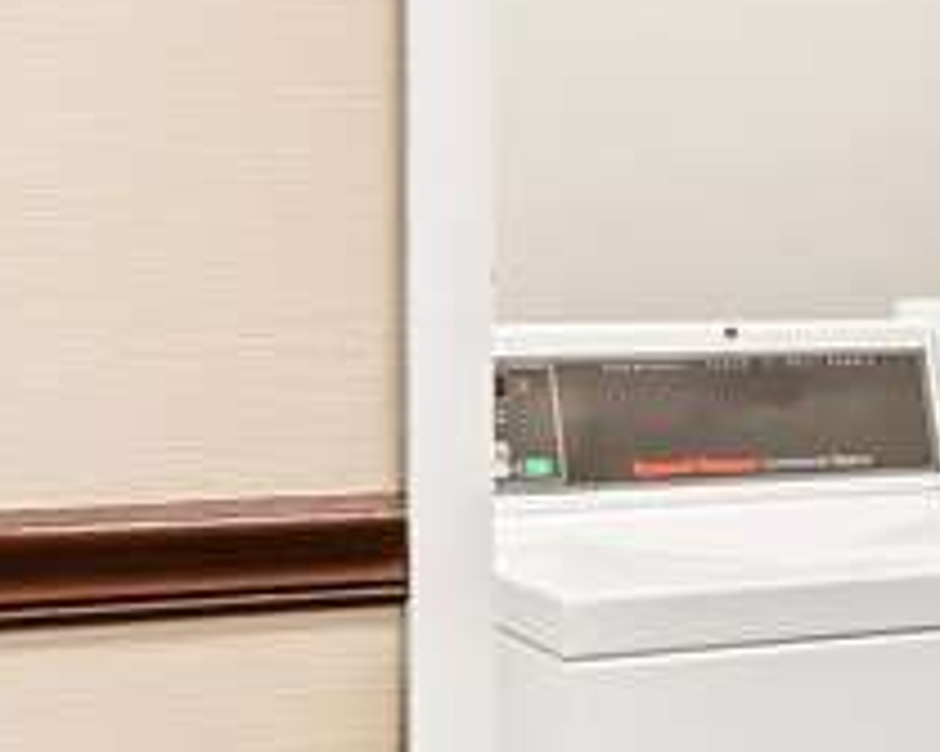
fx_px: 2558
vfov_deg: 16.7
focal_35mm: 92
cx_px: 1462
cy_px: 277
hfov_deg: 18.2
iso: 800
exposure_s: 1/6
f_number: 8
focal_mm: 20
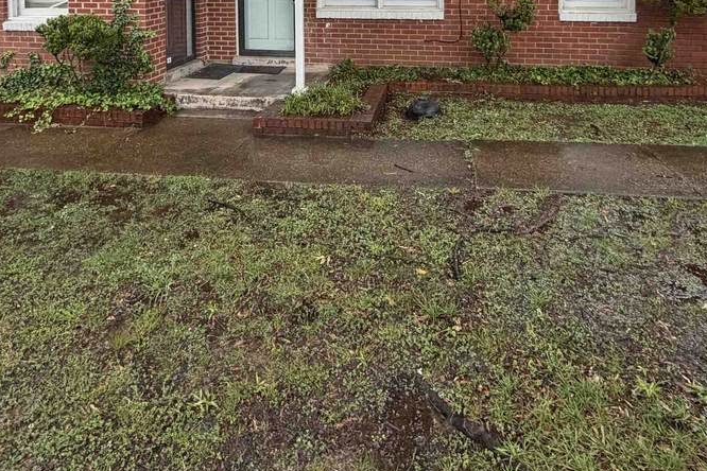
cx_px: 337
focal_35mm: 28
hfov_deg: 65.4
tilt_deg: -1.6
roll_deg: +1.0
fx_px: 550
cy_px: -25
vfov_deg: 39.4
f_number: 2.2
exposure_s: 1/121
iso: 160
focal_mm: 2.22
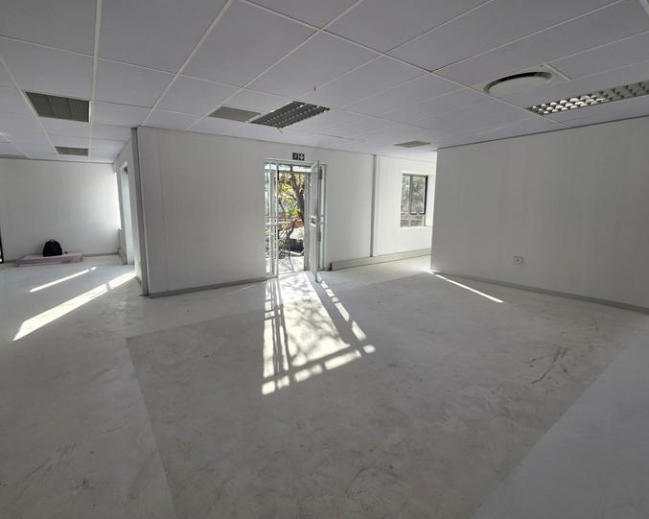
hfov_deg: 96.5
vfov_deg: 83.9
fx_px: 288
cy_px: 247
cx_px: 291
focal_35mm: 15
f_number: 1.9
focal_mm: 2.2
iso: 20
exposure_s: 1/120
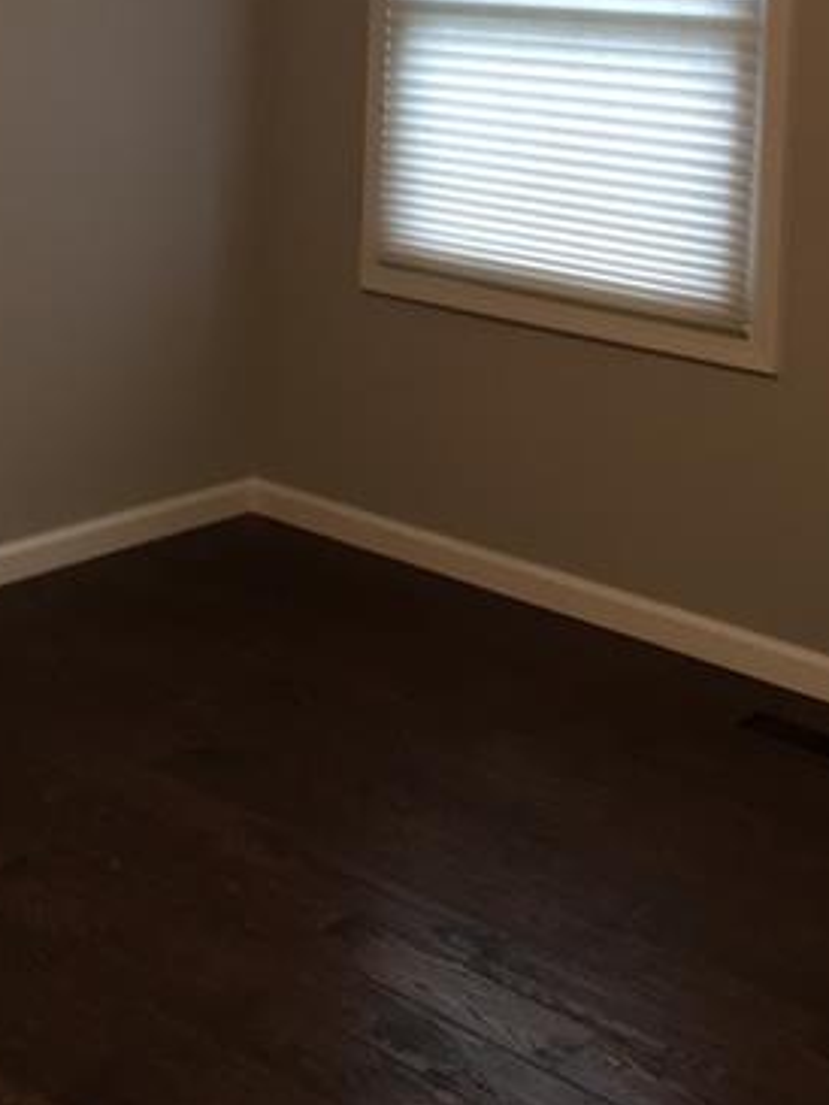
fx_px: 1947
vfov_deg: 29.8
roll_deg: -1.1
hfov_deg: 24.0
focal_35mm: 61
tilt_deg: -3.9
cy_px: 27
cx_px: 342
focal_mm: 4.15
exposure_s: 1/30
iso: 100
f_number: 2.2
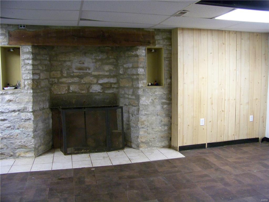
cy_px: 101
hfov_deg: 51.4
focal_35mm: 36
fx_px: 280
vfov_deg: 39.7
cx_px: 134
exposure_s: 1/30
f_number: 2.8
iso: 250
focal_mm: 5.85
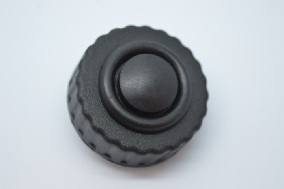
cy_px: 94
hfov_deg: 24.6
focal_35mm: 82
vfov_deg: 16.5
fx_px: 650
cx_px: 142
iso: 400
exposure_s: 1/60
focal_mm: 55
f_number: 5.6
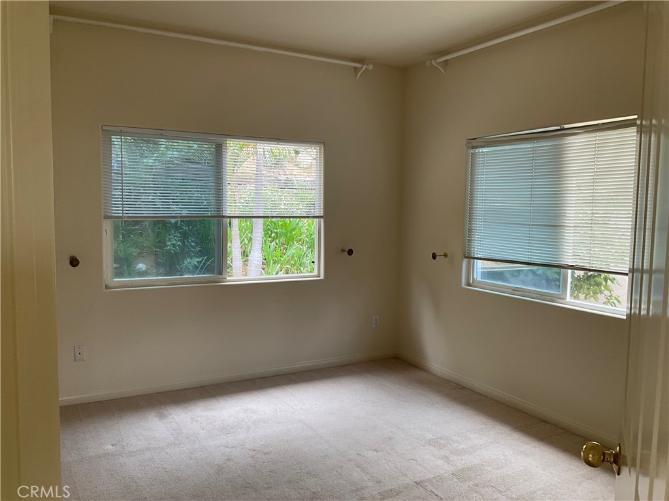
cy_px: 250
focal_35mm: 29
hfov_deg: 61.7
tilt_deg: -4.4
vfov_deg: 48.2
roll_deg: -0.7
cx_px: 334
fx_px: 560
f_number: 1.8
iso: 32
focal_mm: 3
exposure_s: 1/60
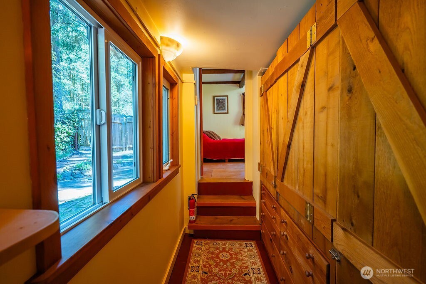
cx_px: 213
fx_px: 195
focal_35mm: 16
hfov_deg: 95.0
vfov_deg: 72.1
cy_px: 142
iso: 500
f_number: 5.6
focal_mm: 16.5
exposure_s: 1/40
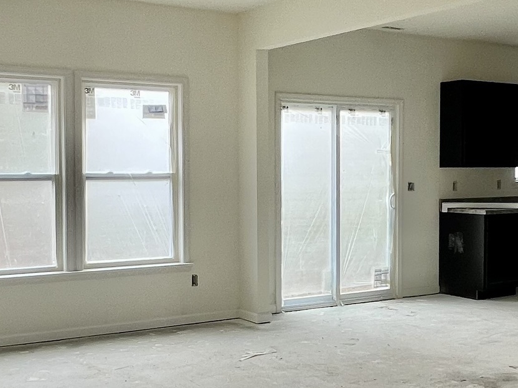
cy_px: 209
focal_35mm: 48
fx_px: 718
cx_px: 245
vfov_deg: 30.3
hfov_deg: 39.6
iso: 32
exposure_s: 1/99
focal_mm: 1.57
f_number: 1.8
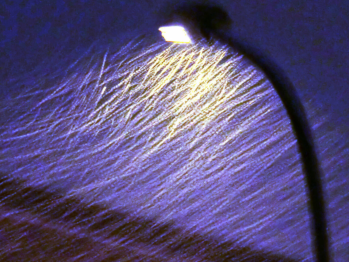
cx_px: 80
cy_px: 256
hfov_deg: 10.6
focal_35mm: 186
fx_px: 1875
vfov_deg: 7.9
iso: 400
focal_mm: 16
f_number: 4.8
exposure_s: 1/2
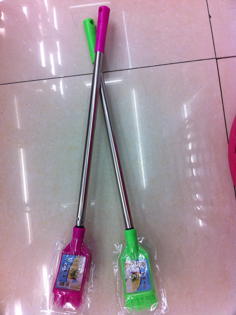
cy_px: 158
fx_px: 319
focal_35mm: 35
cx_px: 118
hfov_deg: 40.6
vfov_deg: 52.7
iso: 80
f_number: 2.8
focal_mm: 3.85
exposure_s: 1/60
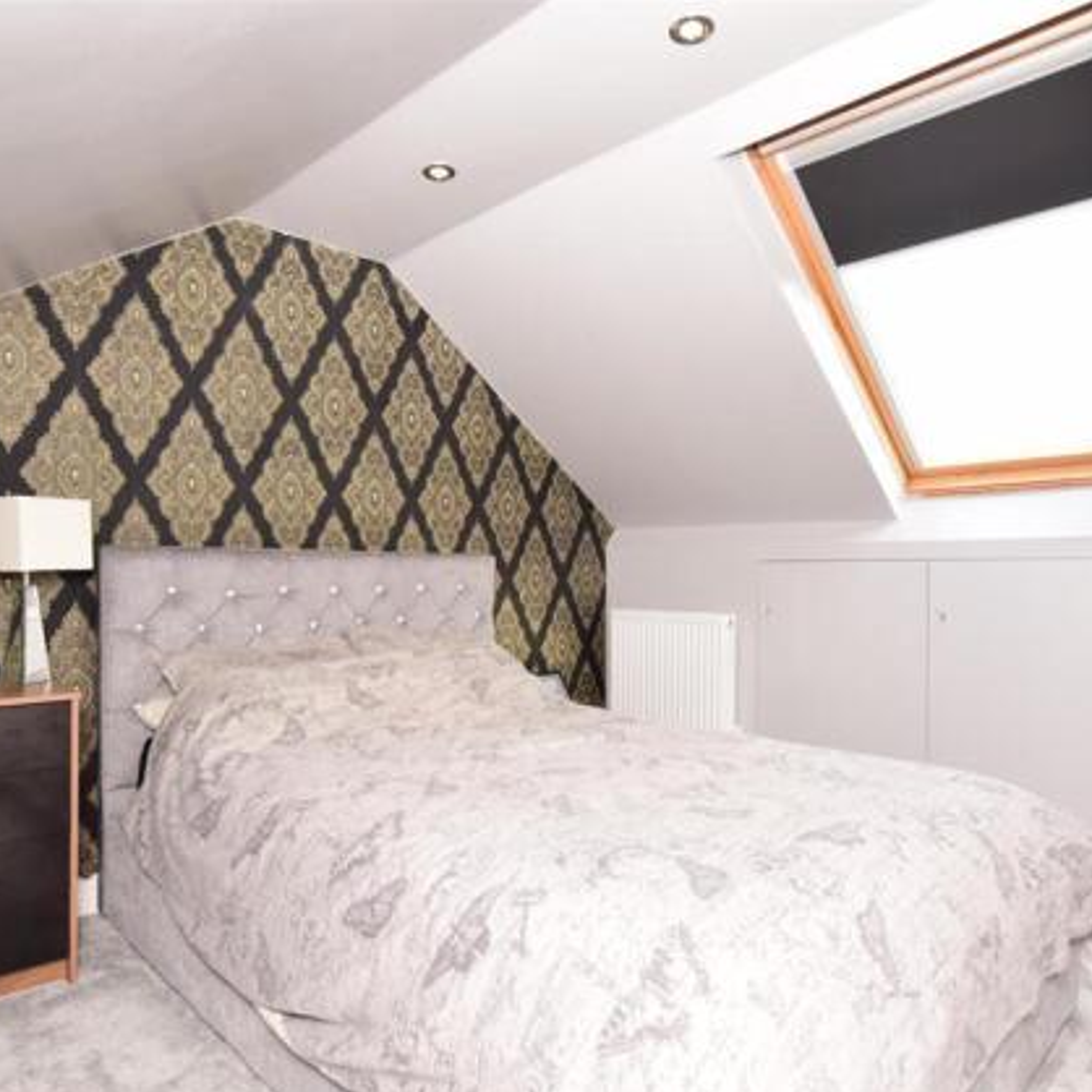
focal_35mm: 20
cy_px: 568
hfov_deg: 74.7
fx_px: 714
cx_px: 496
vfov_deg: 74.8
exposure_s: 1/125
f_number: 5.6
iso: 400
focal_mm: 10
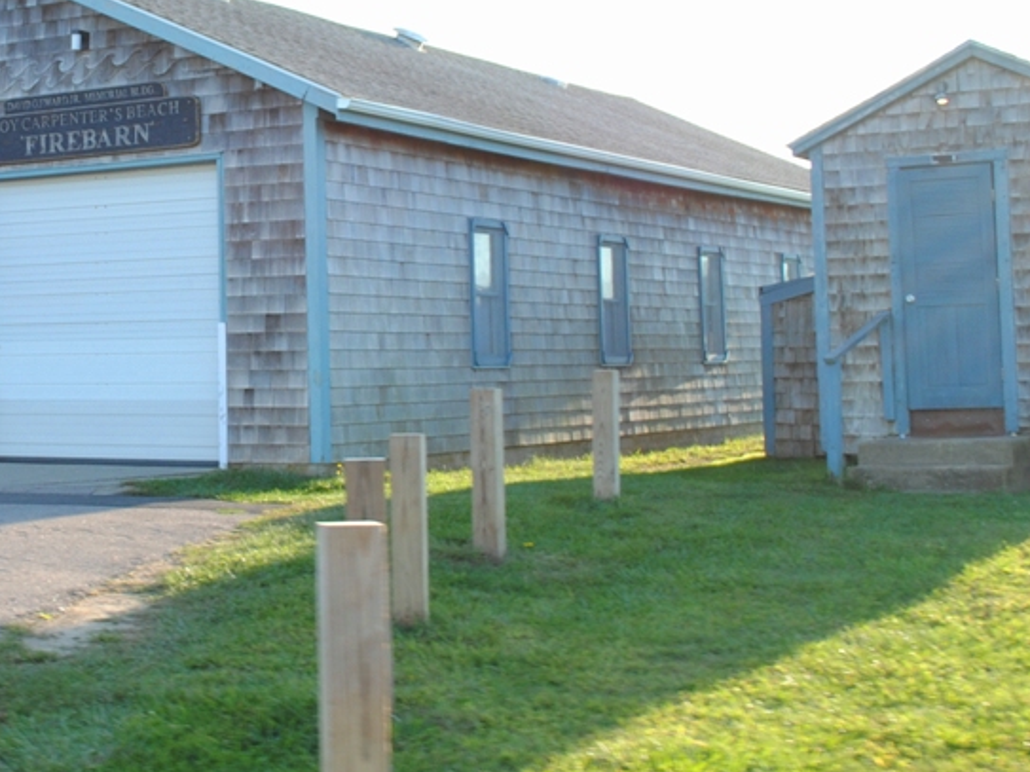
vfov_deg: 21.5
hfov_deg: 27.7
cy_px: 222
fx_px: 2023
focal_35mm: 68
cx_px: 138
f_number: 4.5
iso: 200
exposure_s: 1/200
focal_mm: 22
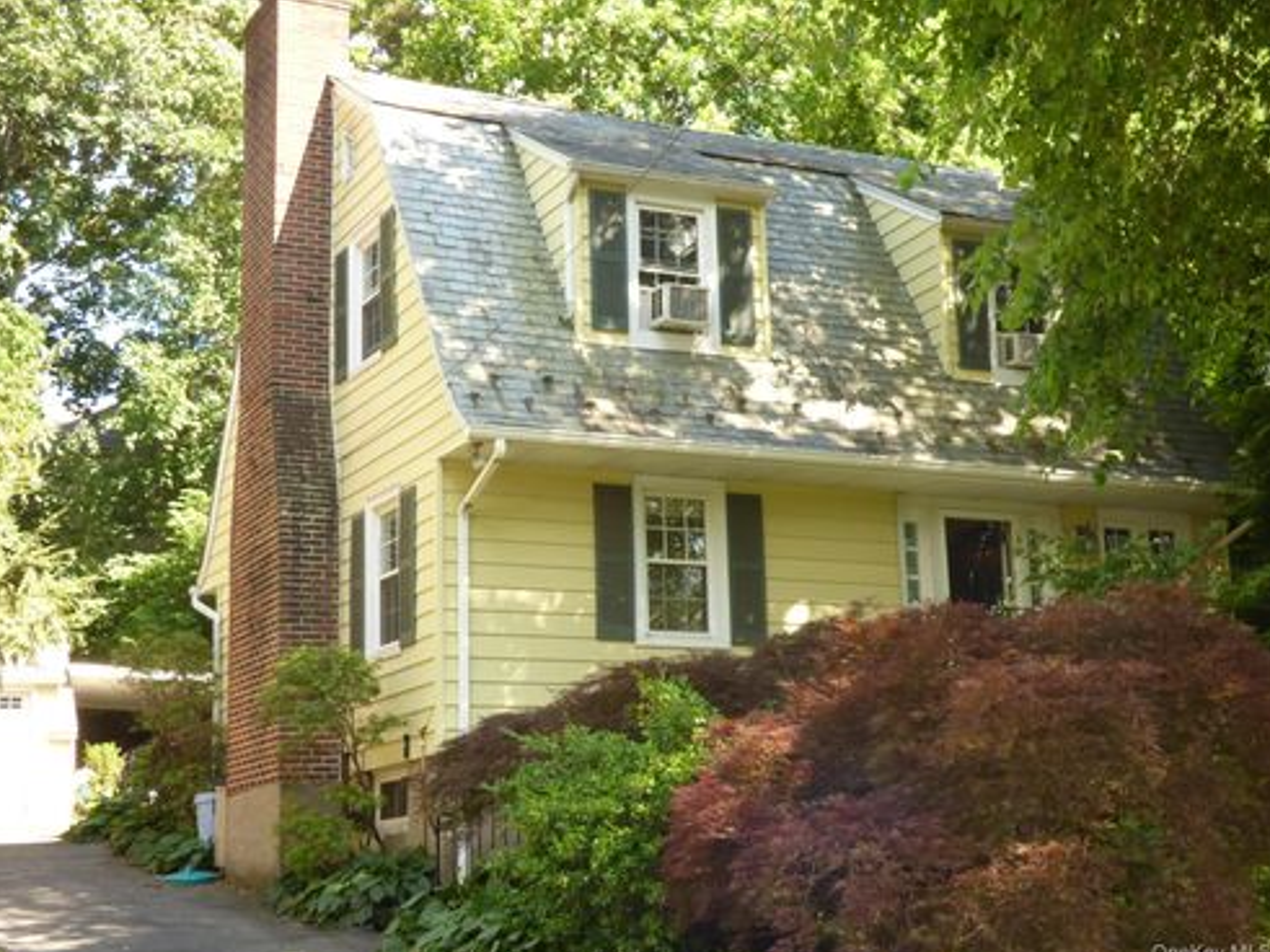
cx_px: 634
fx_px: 2054
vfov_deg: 26.1
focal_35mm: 56
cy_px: 482
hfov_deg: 34.4
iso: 200
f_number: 6.3
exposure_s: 1/60
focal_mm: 9.92
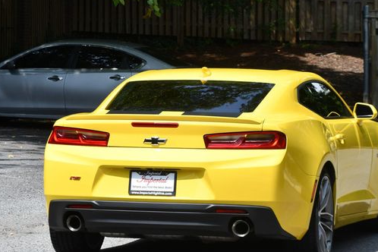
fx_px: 1711
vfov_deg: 8.4
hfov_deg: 12.6
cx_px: 214
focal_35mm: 163
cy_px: 131
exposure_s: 1/250
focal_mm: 85
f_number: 8
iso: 140
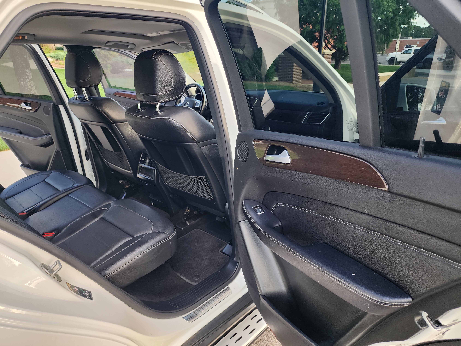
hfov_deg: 73.9
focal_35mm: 23
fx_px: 306
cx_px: 230
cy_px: 173
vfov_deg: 58.9
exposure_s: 1/180
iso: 100
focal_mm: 6.4
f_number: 1.8
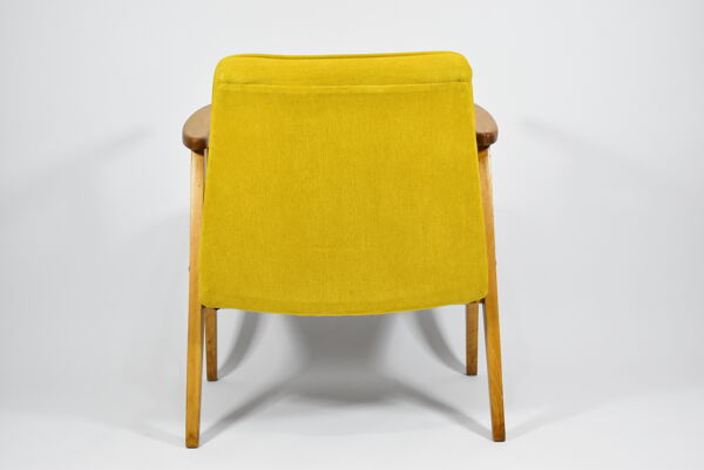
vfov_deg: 22.7
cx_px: 352
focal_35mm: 60
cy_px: 235
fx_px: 1174
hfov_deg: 33.4
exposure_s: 1/125
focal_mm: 40
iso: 1600
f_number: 4.8
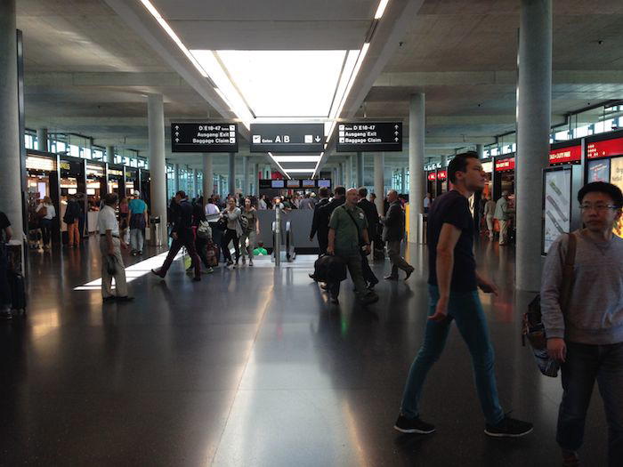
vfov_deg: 42.9
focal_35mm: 33
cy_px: 234
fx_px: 594
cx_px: 312
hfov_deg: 55.4
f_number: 2.4
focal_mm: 4.12
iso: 80
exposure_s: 1/120
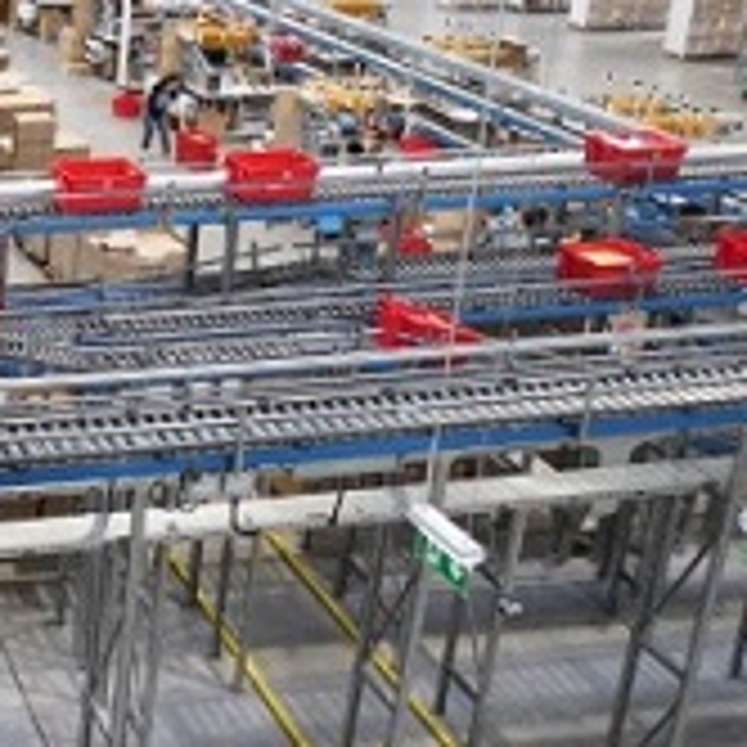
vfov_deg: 32.8
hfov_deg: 27.7
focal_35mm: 49
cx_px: -266
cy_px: 63
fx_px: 1196
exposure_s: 1/160
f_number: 2.8
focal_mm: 16
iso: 1600
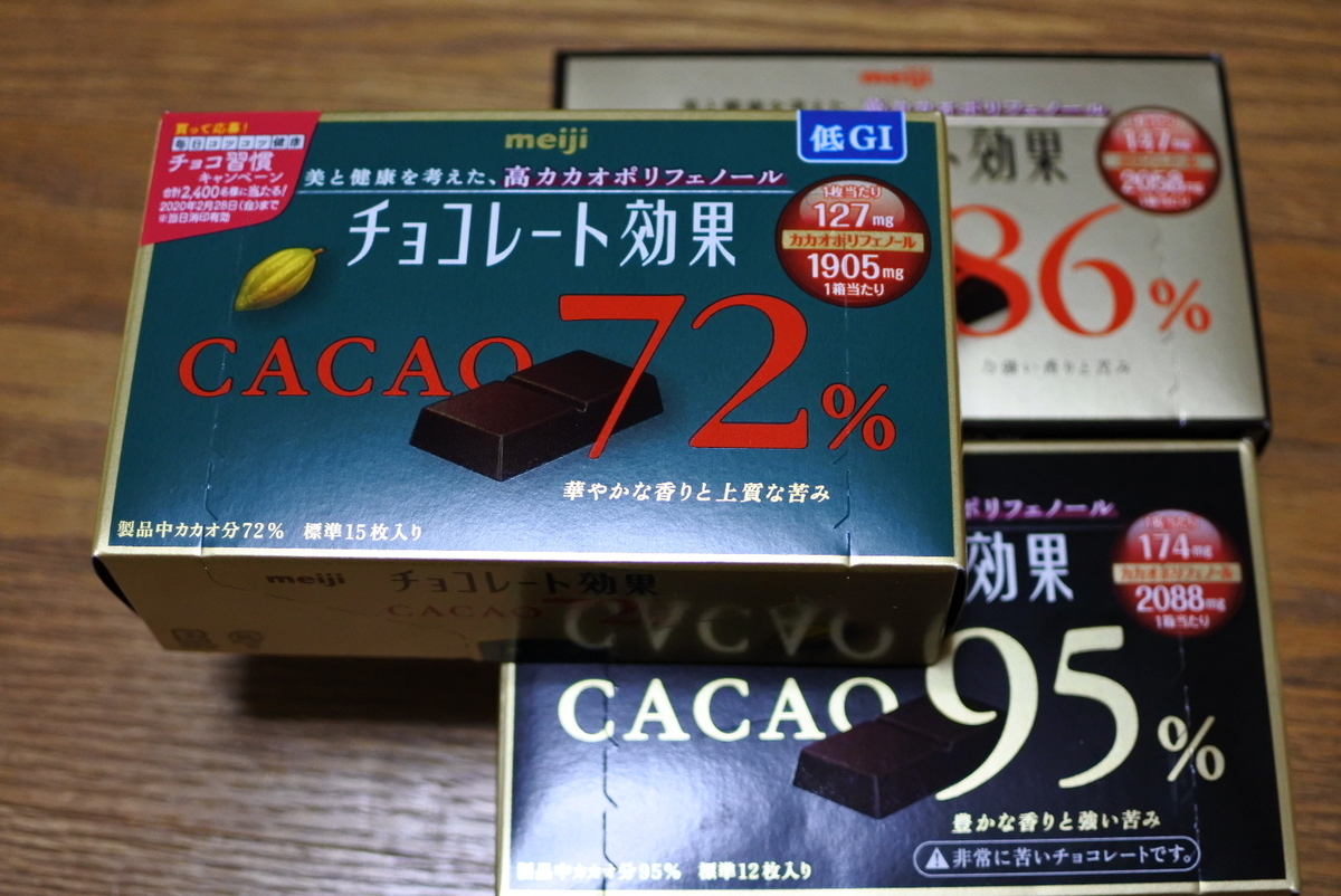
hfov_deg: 40.3
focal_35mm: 49
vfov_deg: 27.6
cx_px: 670
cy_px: 448
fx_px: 1827
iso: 1100
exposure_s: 1/125
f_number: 2
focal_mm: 18.5
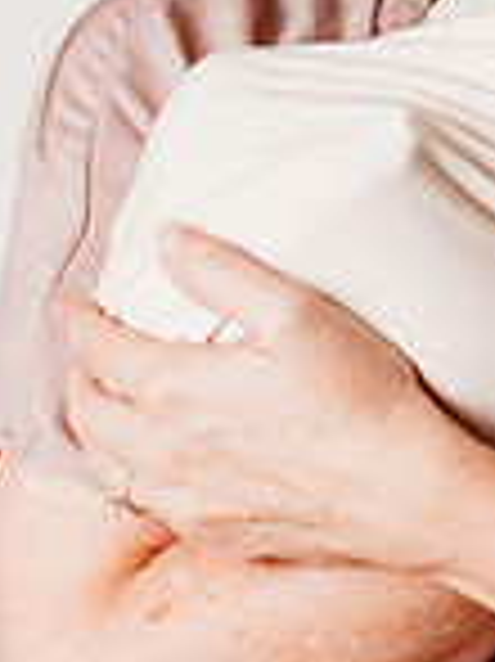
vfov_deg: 7.9
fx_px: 4774
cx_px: 666
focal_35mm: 250
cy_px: 59
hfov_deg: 5.9
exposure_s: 1/160
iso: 50
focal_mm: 85
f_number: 2
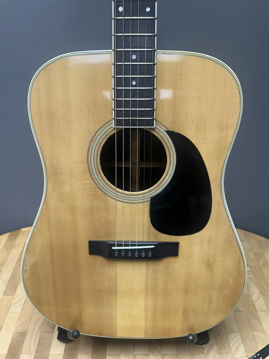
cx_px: 134
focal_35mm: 24
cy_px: 180
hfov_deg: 56.8
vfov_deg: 71.6
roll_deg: -1.5
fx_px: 249
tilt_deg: -33.2
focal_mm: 6.86
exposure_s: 1/120
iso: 160
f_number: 1.78
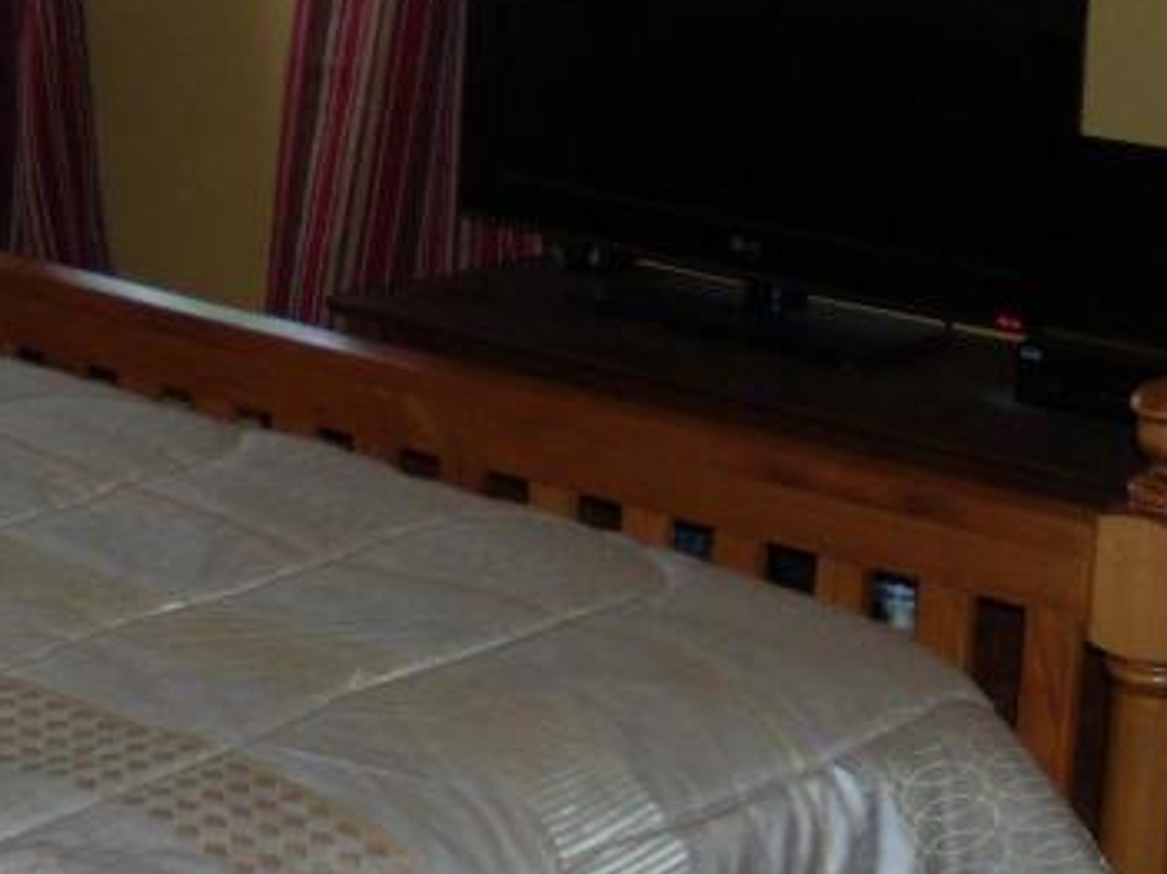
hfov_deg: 18.4
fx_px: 3539
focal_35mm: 105
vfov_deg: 14.0
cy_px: 110
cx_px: 90
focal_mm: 6.4
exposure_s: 1/30
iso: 125
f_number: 3.6
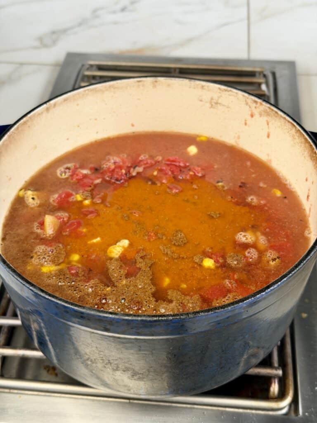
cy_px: 212
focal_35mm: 48
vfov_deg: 39.7
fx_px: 586
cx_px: 158
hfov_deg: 30.3
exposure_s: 1/121
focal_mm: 6.76
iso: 50
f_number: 1.78
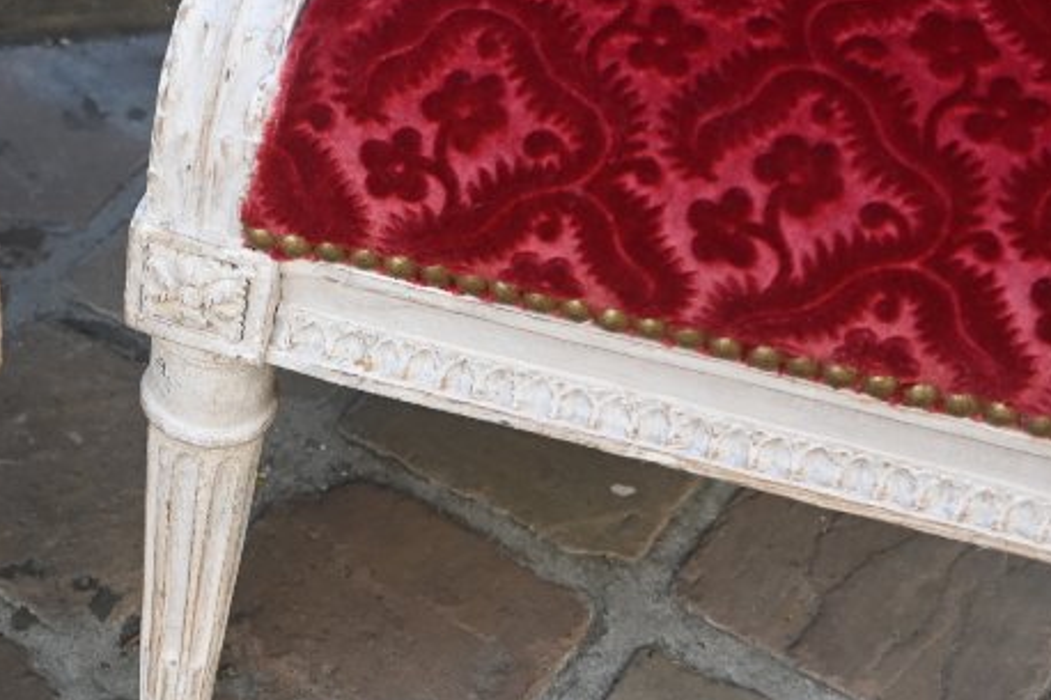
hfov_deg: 25.7
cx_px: 129
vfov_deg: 17.8
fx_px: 2237
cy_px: 266
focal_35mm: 77
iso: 360
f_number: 4
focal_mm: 19.5
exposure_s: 1/250
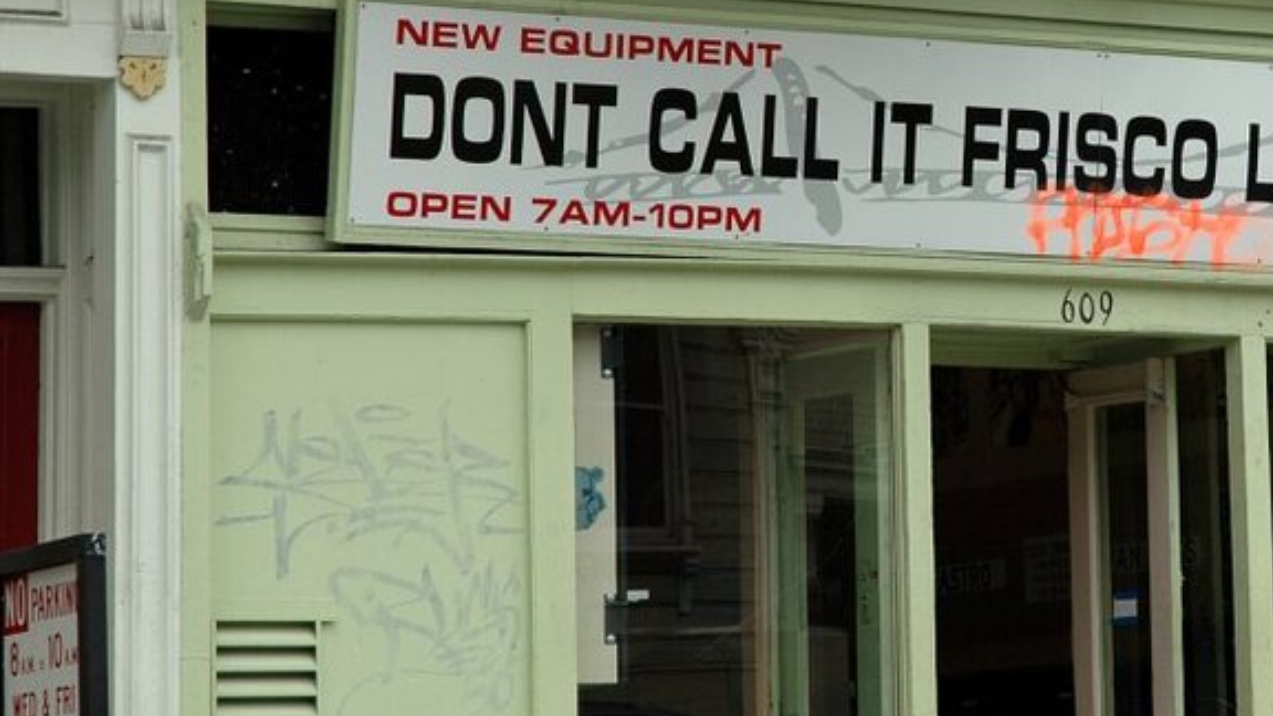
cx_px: 1001
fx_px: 6177
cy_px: 181
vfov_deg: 6.6
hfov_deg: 11.7
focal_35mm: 183
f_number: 8
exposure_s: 1/250
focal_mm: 70
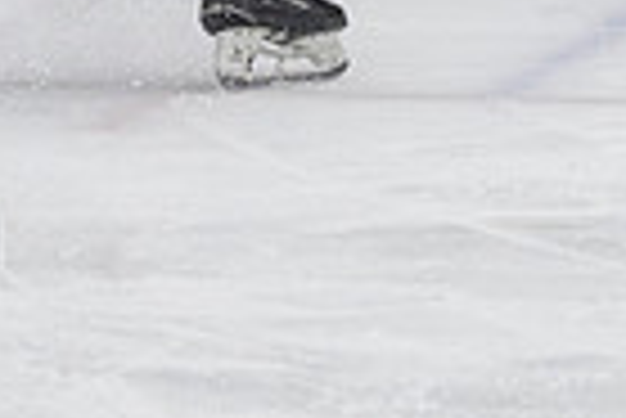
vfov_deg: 2.2
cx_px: 156
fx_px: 10844
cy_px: -375
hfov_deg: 3.3
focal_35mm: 623
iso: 2000
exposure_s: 1/640
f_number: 3.2
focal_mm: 95
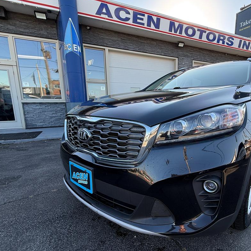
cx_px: 164
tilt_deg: -10.1
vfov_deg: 74.7
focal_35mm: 20
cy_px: 133
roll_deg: +0.1
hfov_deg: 72.9
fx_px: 164
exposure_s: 1/270
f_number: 2.2
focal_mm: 2.22
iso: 64
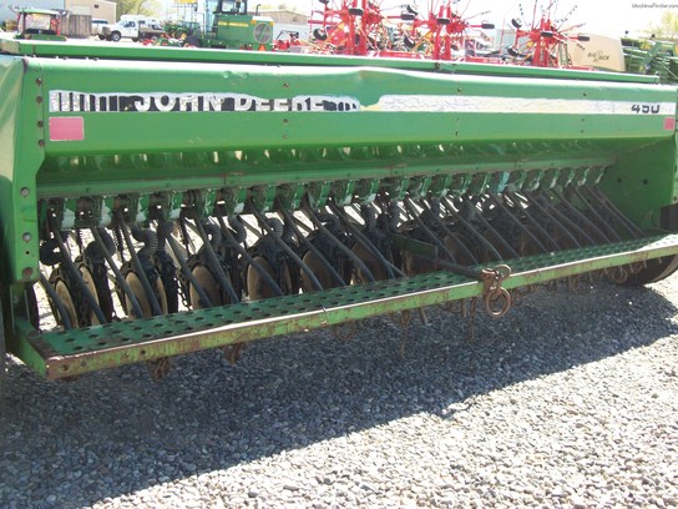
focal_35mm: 40
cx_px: 339
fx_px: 783
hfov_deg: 46.8
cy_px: 254
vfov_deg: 36.0
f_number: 3.2
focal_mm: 7.1
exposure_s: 1/500
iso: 169
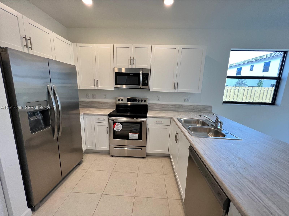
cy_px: 108
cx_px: 144
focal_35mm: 13
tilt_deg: -11.2
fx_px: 109
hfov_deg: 106.2
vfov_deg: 89.9
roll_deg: -2.3
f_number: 1.8
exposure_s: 1/120
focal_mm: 1.57
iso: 160
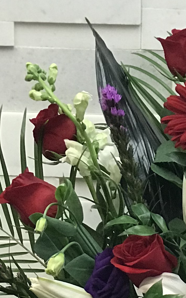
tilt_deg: -10.5
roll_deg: -1.4
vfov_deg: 9.4
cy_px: 477
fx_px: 1752
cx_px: 191
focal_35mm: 216
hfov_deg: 6.1
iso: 100
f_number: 2.8
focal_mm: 6.6
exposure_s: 1/60
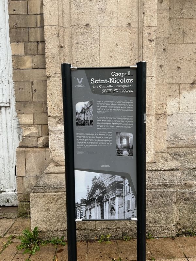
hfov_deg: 53.1
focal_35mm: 26
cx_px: 98
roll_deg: +0.3
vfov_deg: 67.3
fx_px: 196
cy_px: 130
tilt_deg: -6.5
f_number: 1.5
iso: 40
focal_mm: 5.7
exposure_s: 1/164
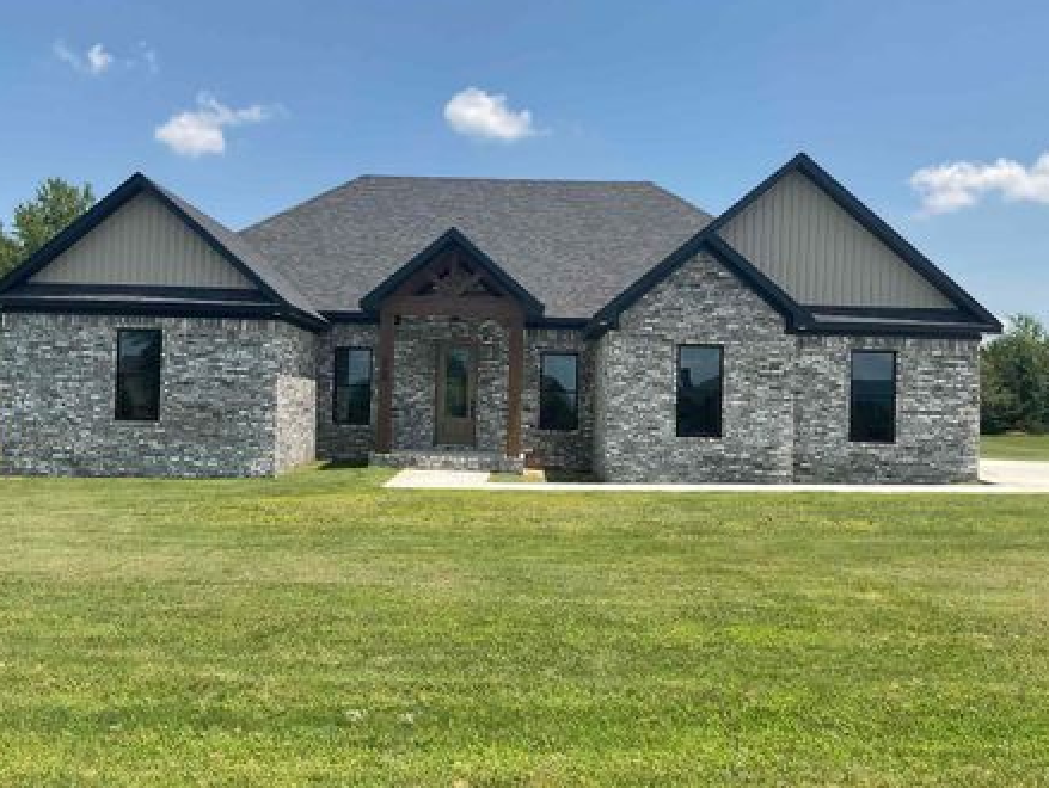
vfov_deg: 43.0
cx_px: 514
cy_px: 395
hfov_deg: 55.3
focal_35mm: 33
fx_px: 1001
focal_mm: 3
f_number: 1.8
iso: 16
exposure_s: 1/1675
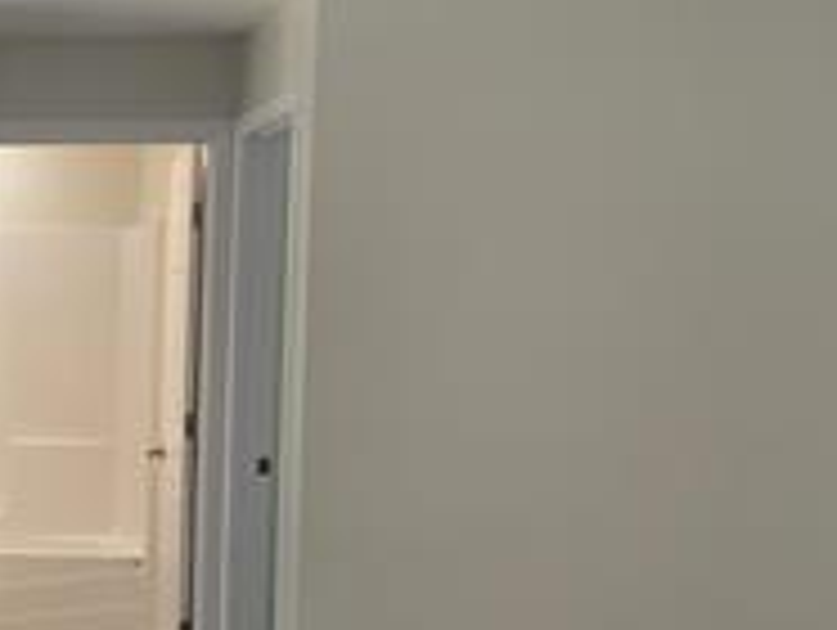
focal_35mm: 79
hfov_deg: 21.3
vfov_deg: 18.7
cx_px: -369
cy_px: 418
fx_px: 1913
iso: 64
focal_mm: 6.3
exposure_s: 1/120
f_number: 1.7
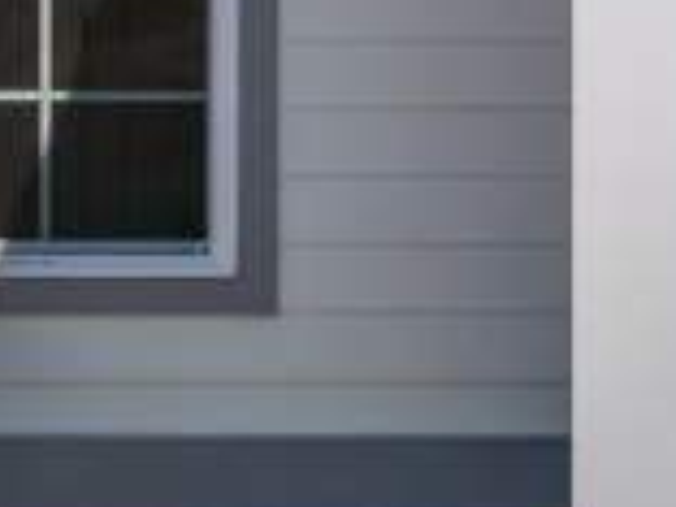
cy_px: -78
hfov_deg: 11.3
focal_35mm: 167
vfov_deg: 8.8
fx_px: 3261
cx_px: 1083
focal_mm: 22.9
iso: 250
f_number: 8
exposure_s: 1/1000
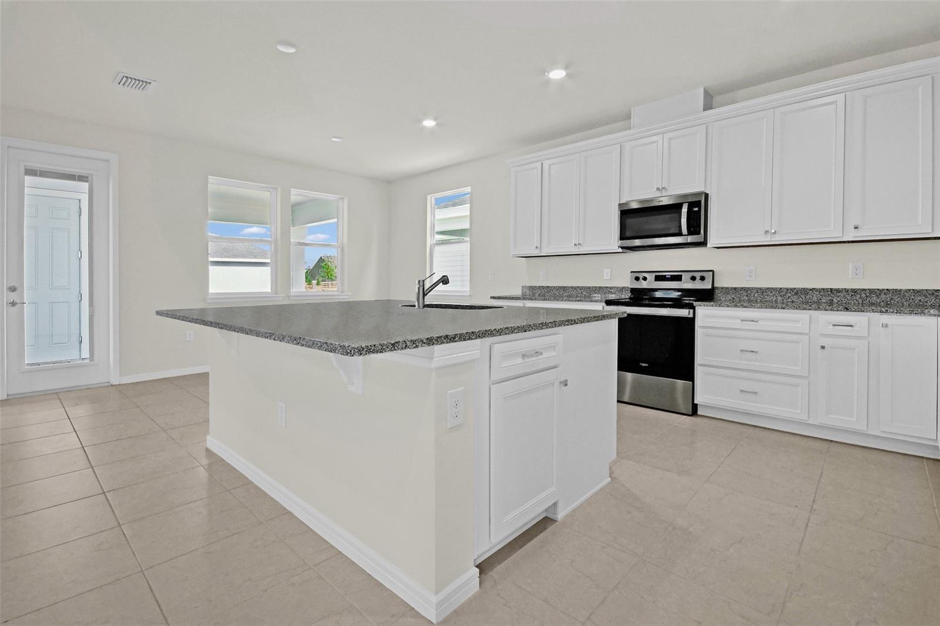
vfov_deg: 77.3
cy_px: 313
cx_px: 470
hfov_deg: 100.4
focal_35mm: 15
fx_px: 391
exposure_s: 1/20
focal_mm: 10
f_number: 11
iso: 500
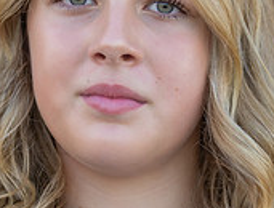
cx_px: 123
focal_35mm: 371
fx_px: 2951
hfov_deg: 5.3
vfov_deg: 4.0
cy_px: 133
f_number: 2.8
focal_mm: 100
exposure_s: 1/320
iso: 125
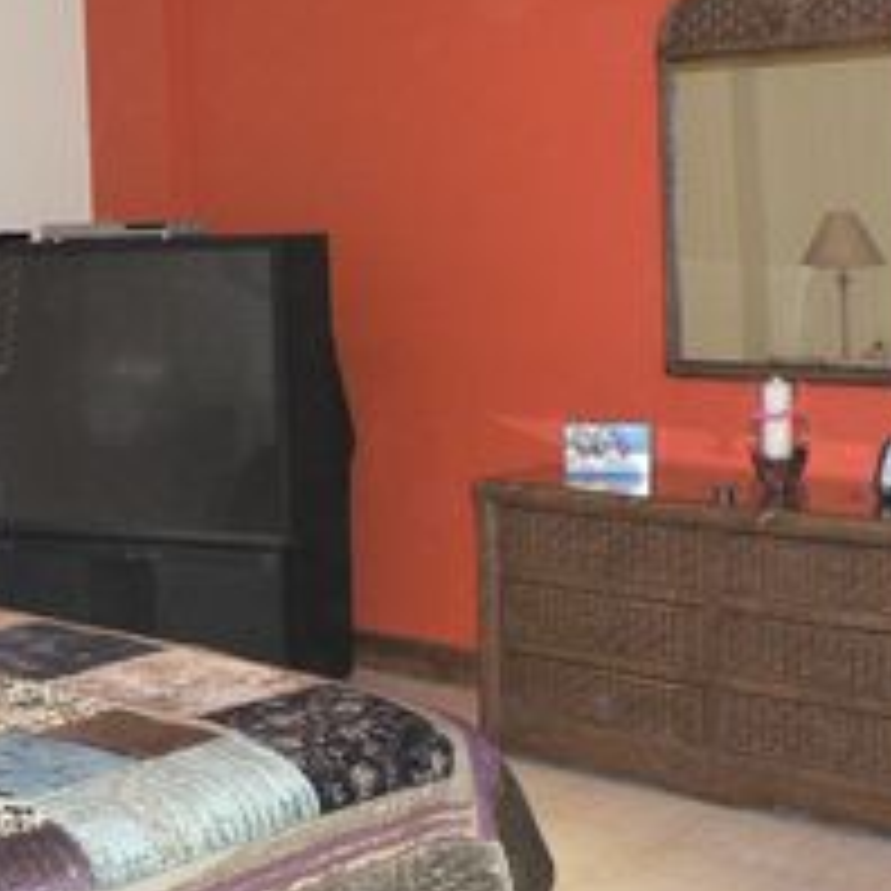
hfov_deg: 29.0
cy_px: 526
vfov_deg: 29.0
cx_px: 342
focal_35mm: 59
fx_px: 1718
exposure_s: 1/60
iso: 400
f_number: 2.8
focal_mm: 6
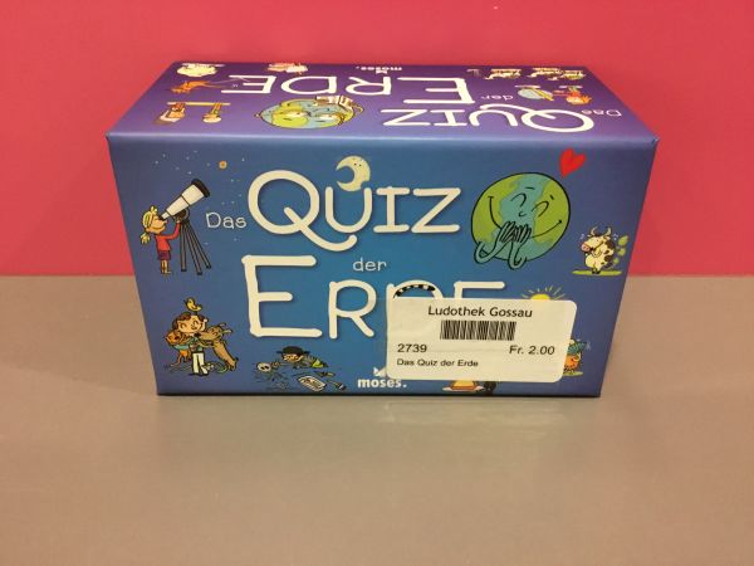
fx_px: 675
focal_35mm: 31
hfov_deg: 58.4
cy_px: 283
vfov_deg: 45.4
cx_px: 377
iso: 250
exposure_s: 1/33
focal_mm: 3.3
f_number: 2.4
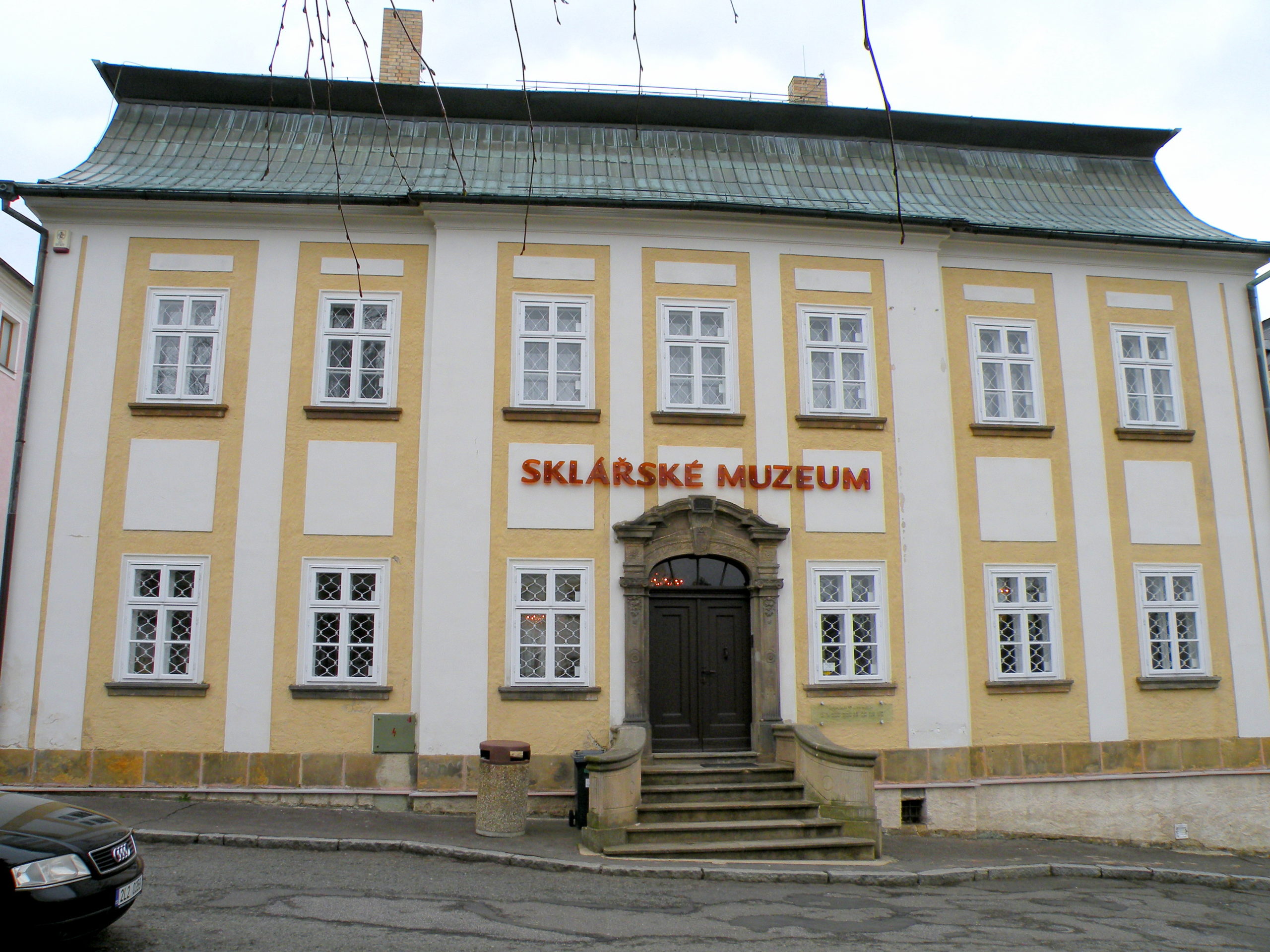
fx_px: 991
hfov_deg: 65.3
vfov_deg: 51.4
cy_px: 476
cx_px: 635
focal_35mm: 27
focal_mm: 4.7
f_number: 5
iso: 64
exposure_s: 1/194
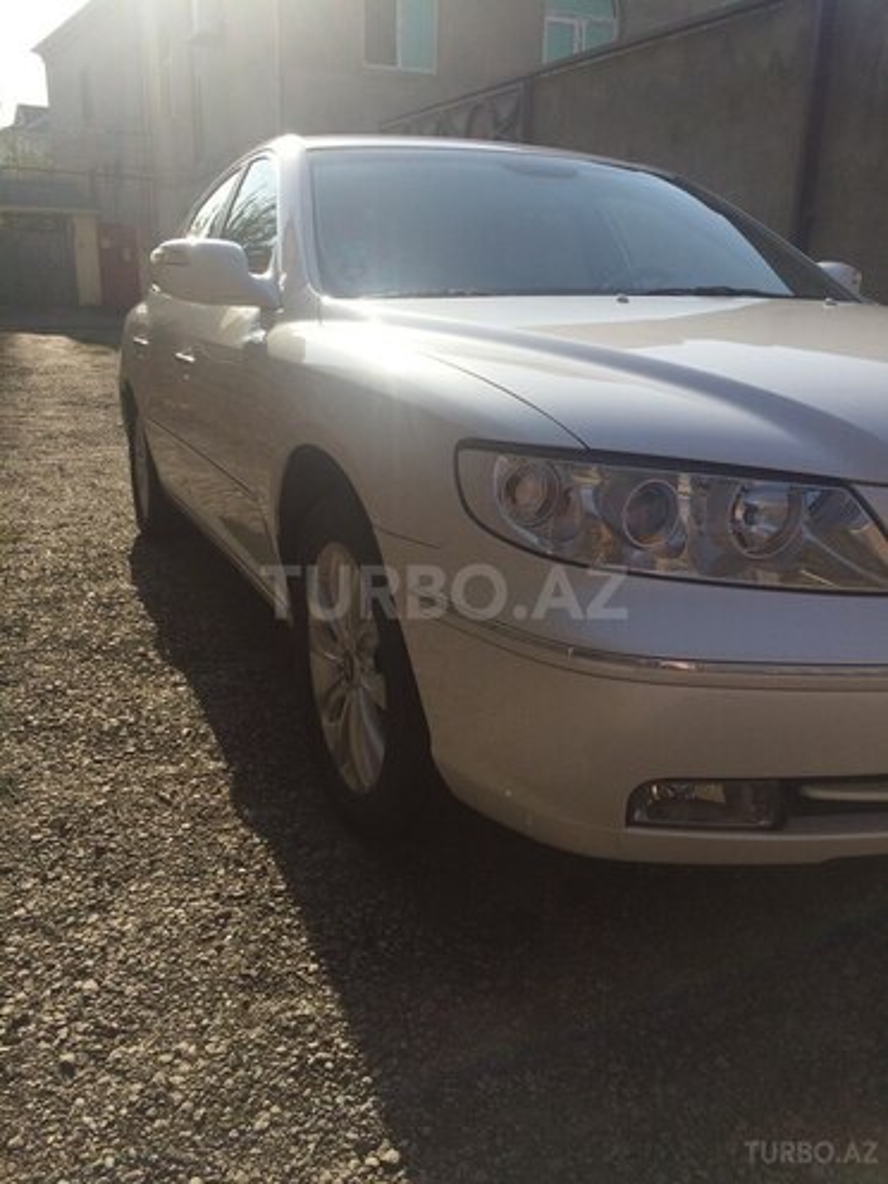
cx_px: 444
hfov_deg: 48.2
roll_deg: +0.0
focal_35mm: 29
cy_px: 592
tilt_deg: -17.6
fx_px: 992
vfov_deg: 61.7
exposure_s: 1/2415
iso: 32
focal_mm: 4.15
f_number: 2.2
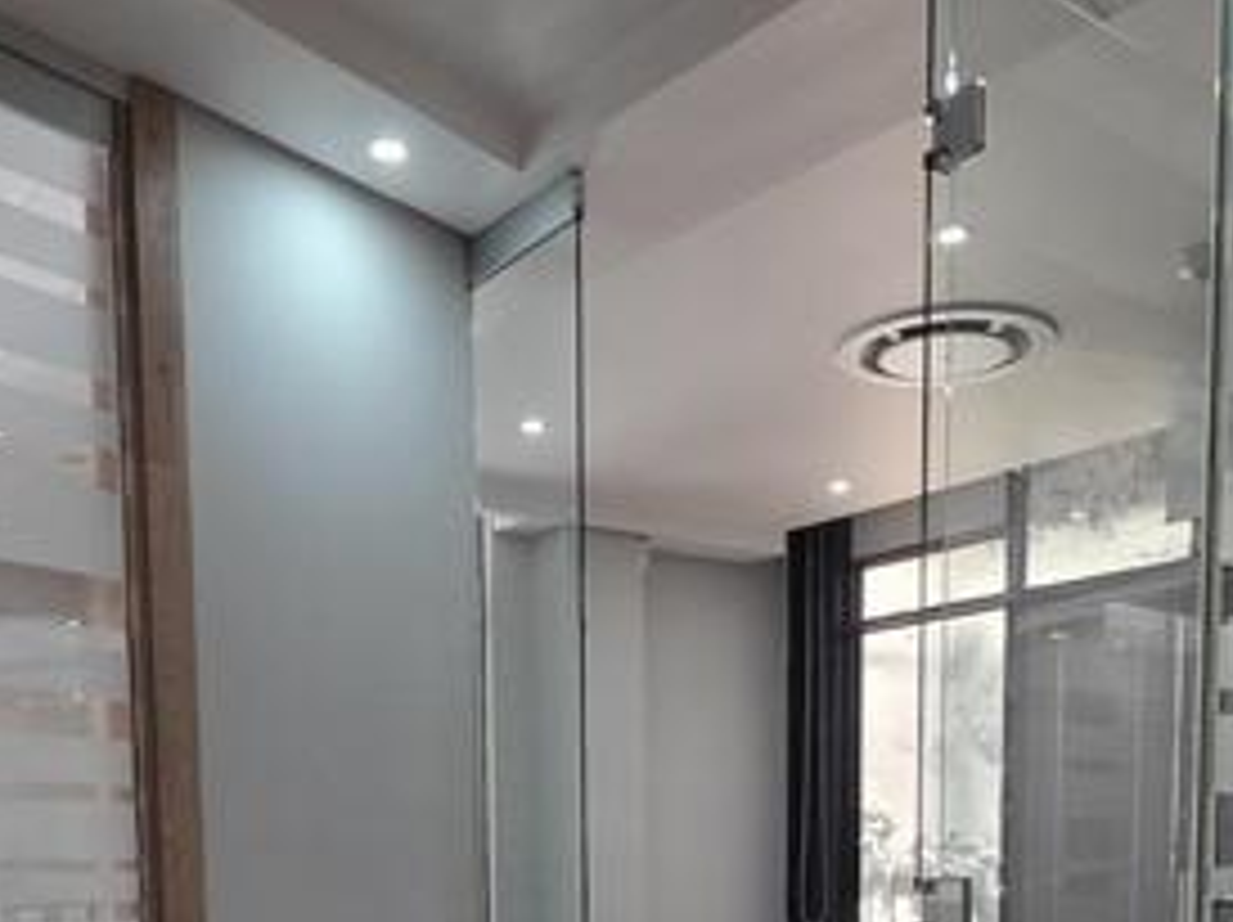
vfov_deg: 33.5
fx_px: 1352
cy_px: 980
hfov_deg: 49.0
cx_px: 626
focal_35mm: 38
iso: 125
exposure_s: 1/100
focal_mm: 2.2
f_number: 1.9
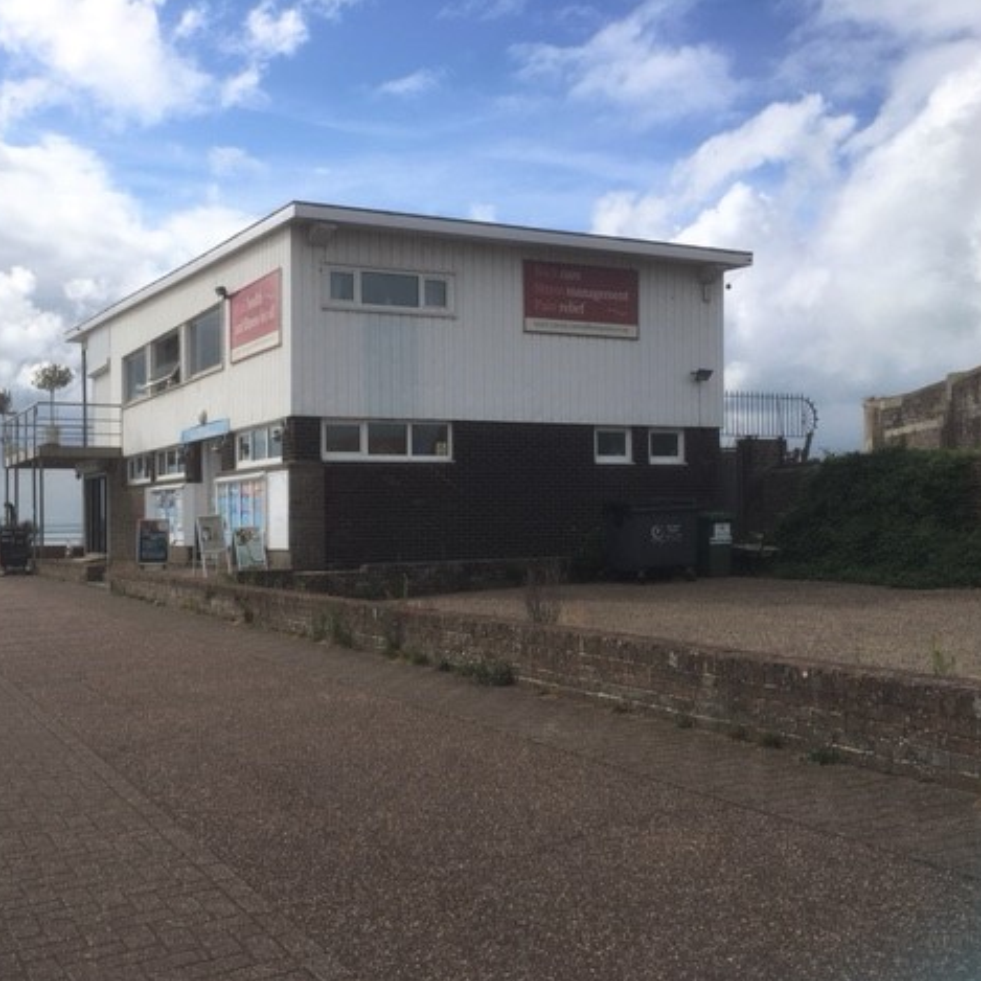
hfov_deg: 46.8
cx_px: 372
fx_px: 1122
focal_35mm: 35
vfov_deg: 47.2
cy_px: 498
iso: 25
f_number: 2.2
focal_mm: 4.15
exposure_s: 1/2481
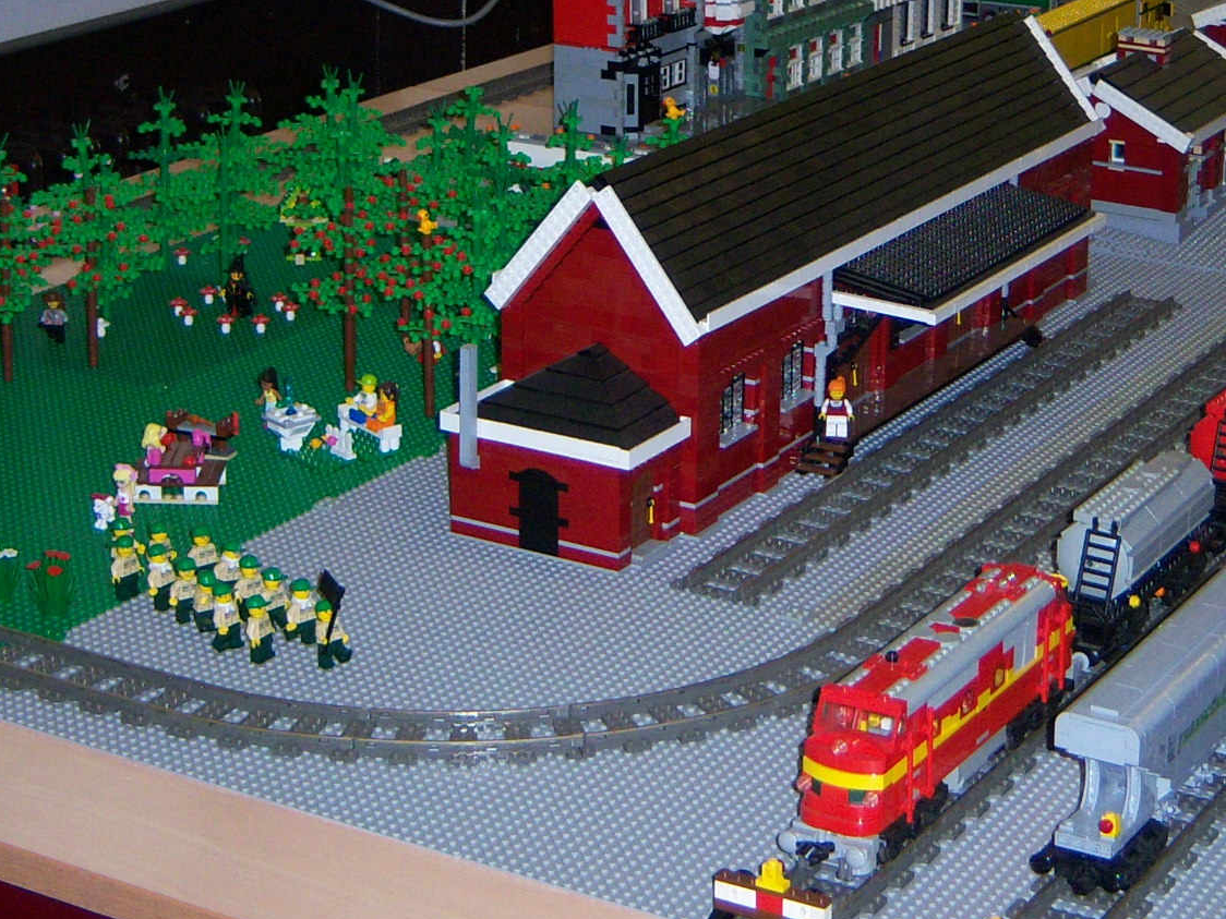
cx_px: 833
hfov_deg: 23.7
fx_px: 2904
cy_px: 8
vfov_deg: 17.6
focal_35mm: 82
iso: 160
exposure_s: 1/60
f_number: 2.8
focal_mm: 7.5
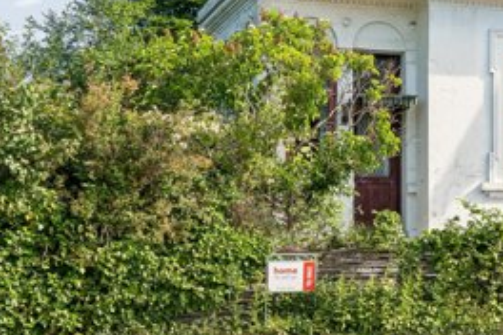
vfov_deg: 12.7
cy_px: -43
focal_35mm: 106
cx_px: 619
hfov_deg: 18.2
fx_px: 1481
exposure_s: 1/320
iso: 160
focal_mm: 35
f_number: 6.3
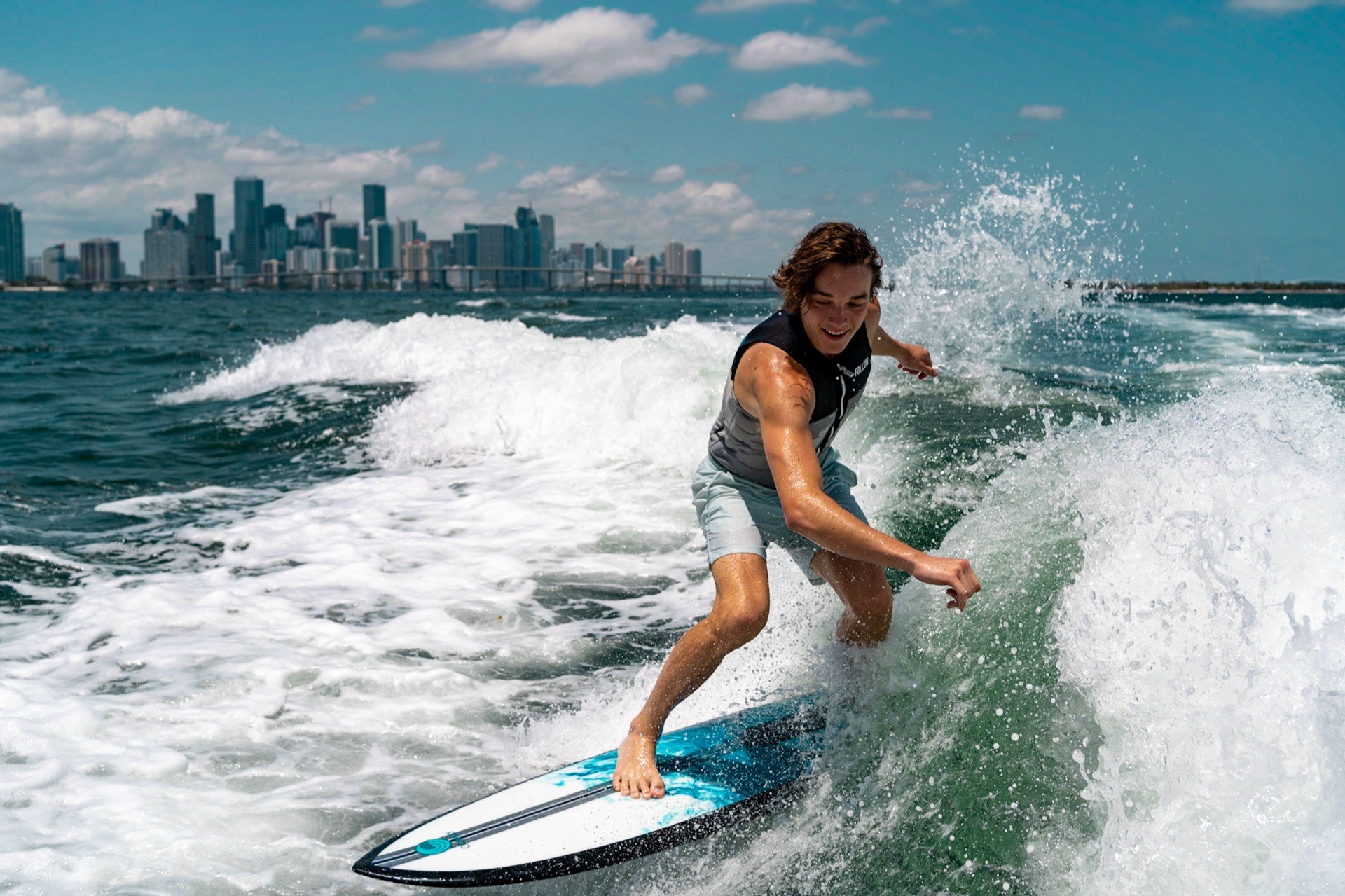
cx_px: 672
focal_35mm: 35
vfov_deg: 37.8
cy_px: 448
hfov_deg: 54.4
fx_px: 1307
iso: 100
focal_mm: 35
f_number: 5
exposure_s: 1/2000
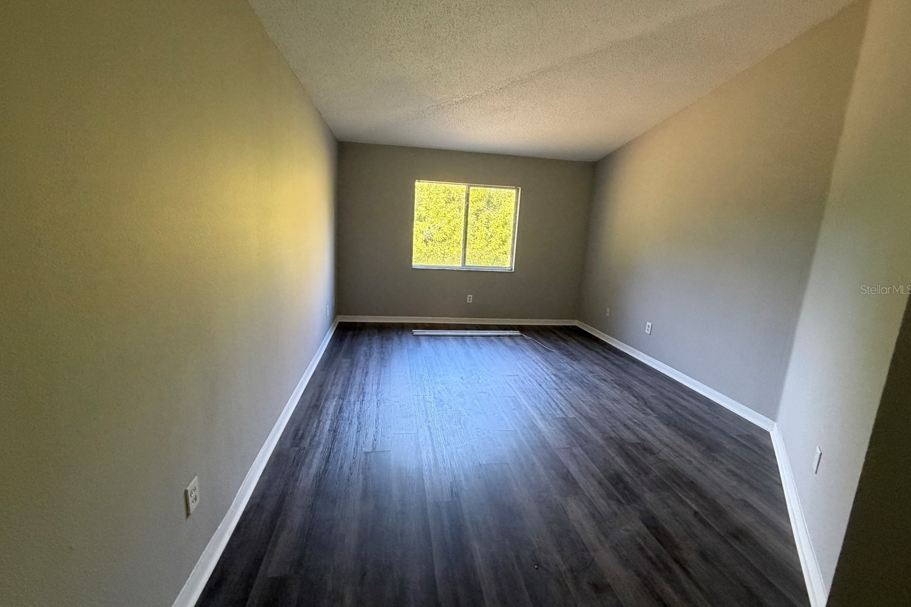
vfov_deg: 77.3
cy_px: 289
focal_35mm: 15
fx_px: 380
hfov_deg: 100.4
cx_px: 446
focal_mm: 2.22
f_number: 2.2
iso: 320
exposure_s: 1/60
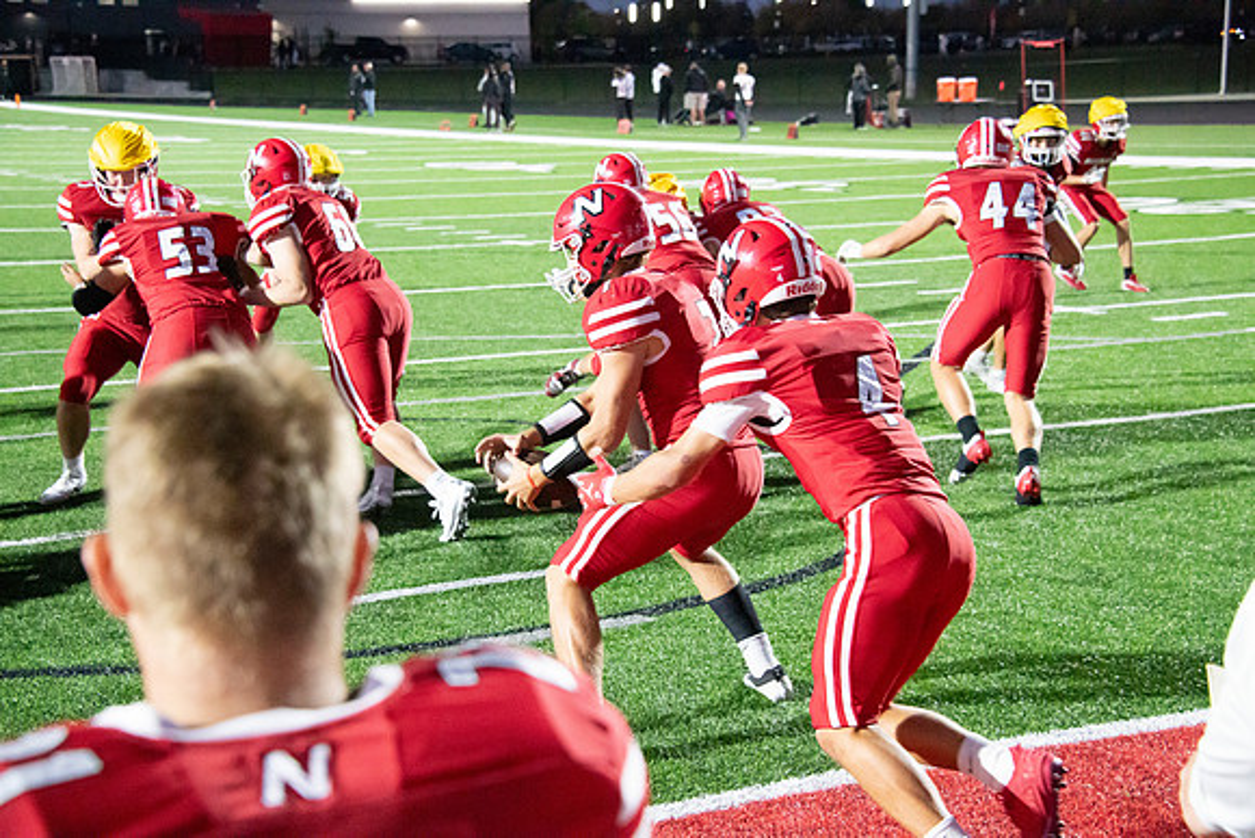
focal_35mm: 70
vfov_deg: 19.5
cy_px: 419
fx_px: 2441
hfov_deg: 28.8
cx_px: 628
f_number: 5.6
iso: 25600
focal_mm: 70
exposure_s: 1/500
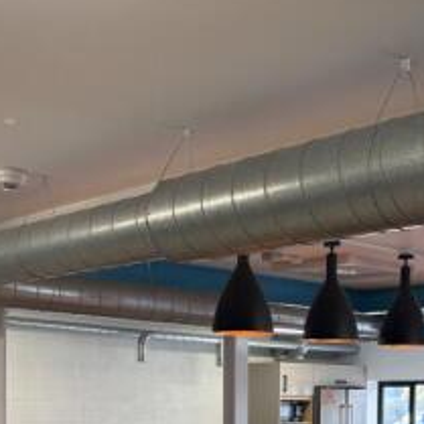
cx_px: 255
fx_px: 887
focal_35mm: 64
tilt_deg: -2.8
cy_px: 431
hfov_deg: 26.8
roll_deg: -2.2
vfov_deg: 25.5
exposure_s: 1/50
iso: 64
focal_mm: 5.96
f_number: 1.6
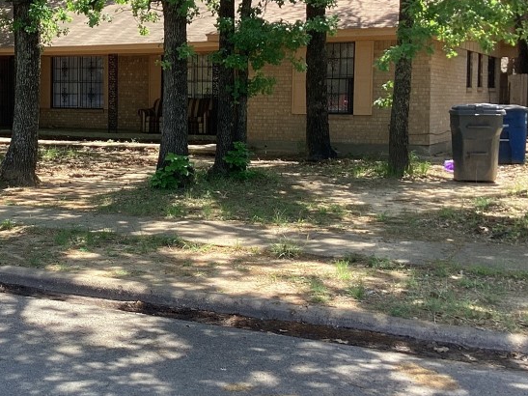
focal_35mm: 58
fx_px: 884
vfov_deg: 25.1
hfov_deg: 32.2
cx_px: 91
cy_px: 135
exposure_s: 1/141
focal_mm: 3.3
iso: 25
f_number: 2.4
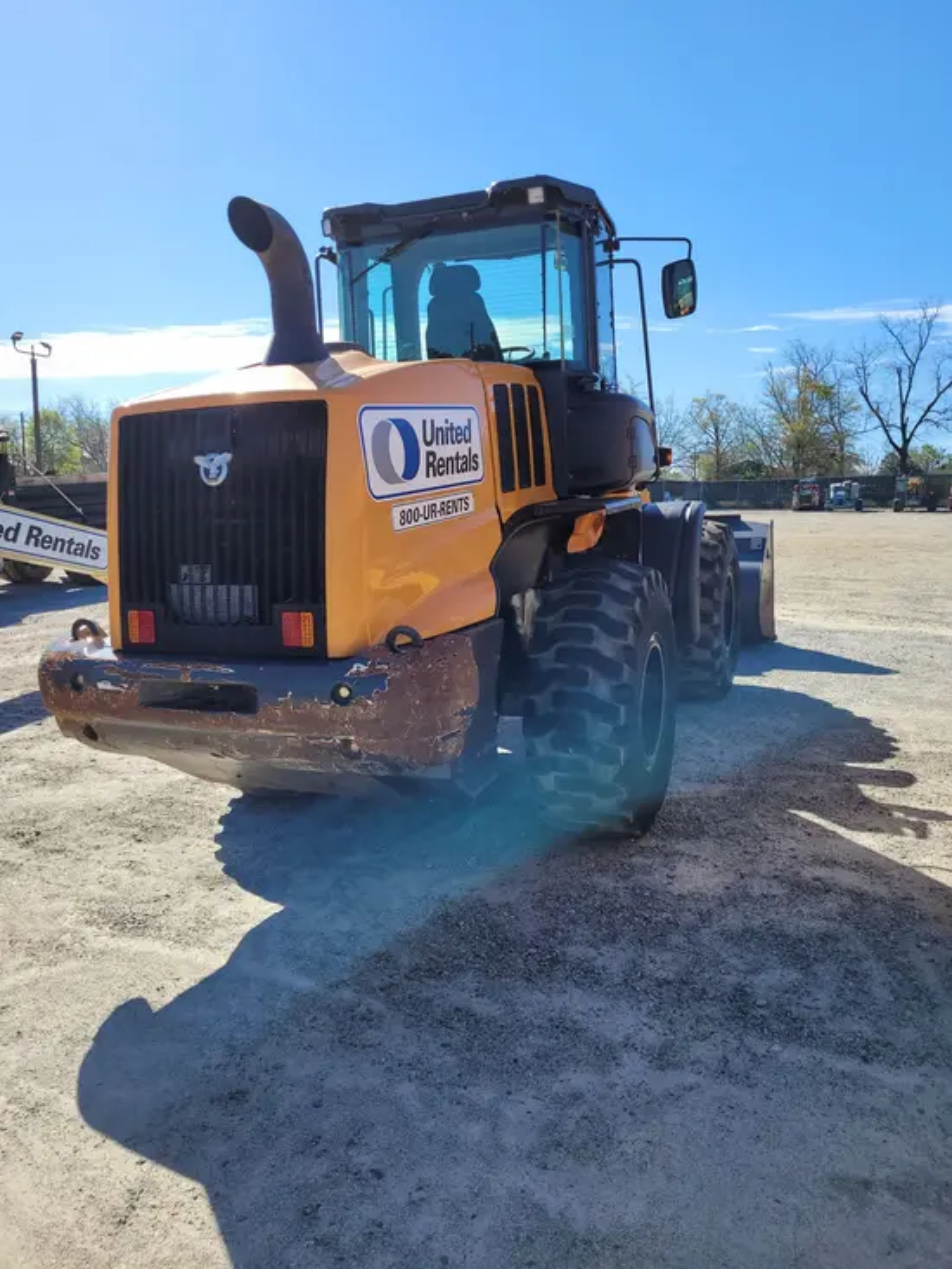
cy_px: 634
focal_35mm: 26
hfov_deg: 53.1
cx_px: 476
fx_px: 953
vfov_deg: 67.3
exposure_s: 1/1868
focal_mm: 5.4
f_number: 1.8
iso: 40
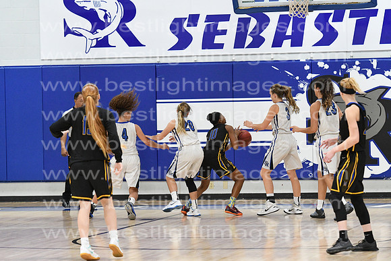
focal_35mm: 183
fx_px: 1988
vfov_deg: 7.5
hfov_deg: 11.2
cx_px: 196
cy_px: 130
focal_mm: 122
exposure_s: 1/640
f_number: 4
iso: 5000
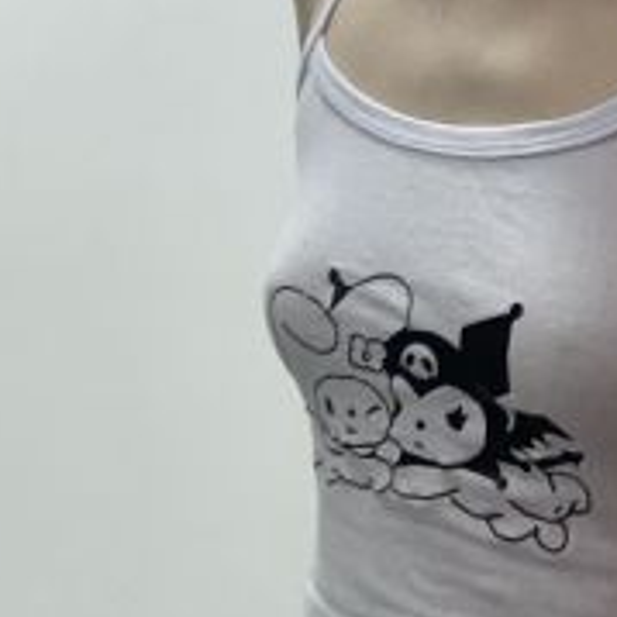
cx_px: 720
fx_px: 1795
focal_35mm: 89
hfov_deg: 18.6
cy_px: -210
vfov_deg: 18.1
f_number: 2.2
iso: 160
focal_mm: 2.71
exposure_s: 1/60
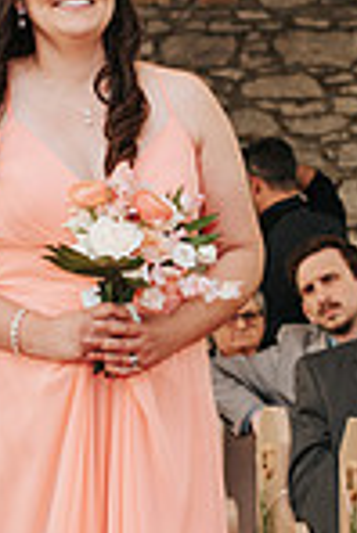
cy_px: 343
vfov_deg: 12.8
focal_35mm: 160
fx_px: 2374
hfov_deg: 8.6
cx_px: 150
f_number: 2.8
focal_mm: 35
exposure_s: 1/200
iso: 1000
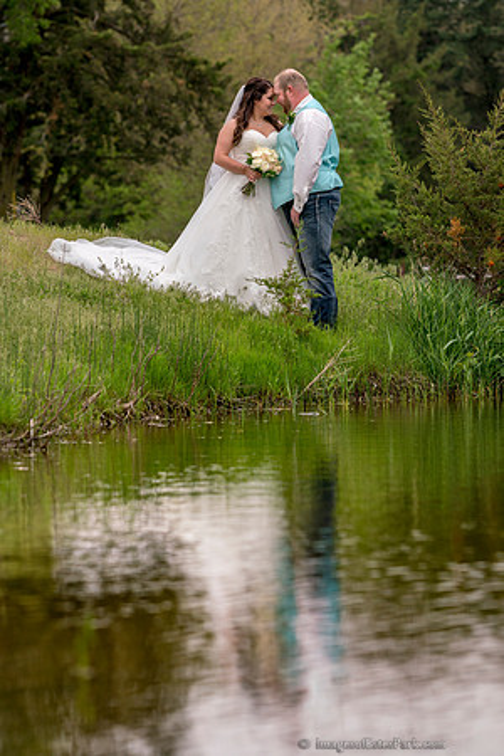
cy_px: 378
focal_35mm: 180
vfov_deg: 11.4
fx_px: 3780
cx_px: 252
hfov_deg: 7.6
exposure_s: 1/800
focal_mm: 180
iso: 320
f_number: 5
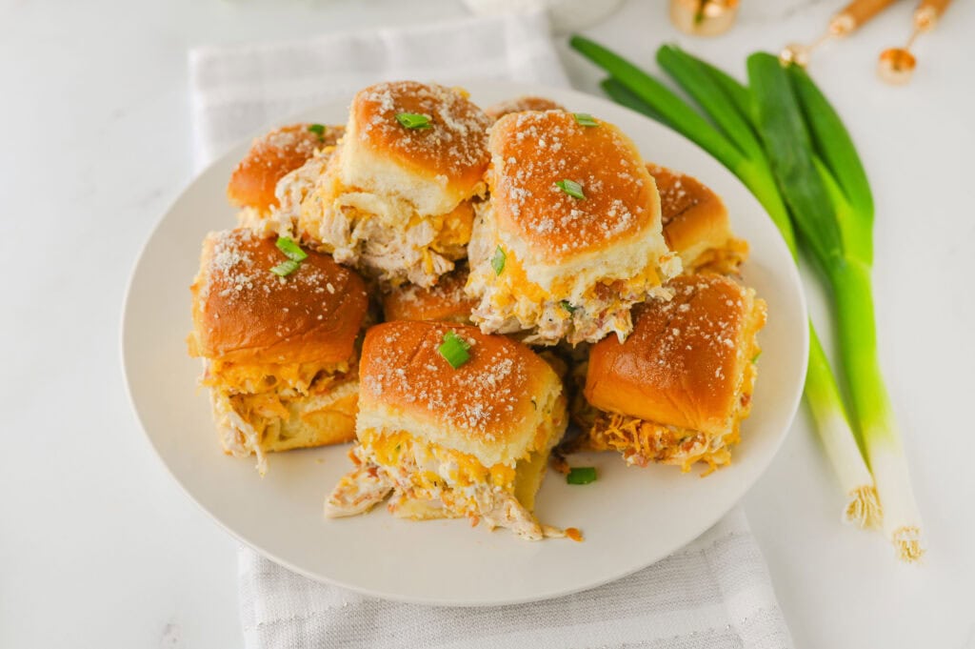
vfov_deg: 26.9
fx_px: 1353
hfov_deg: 39.6
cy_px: 324
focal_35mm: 50
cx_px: 488
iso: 220
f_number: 5
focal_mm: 50
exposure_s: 1/160
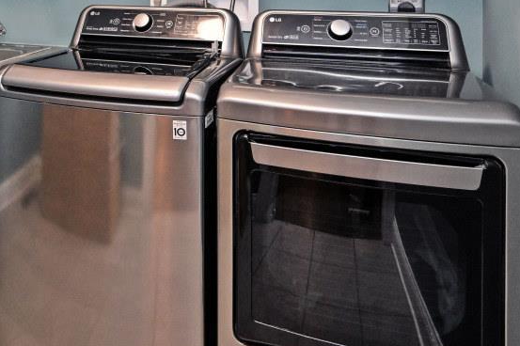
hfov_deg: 48.4
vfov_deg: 31.2
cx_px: 118
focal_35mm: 38
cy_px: -34
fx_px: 549
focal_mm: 14
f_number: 4
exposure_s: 1/60
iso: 1250
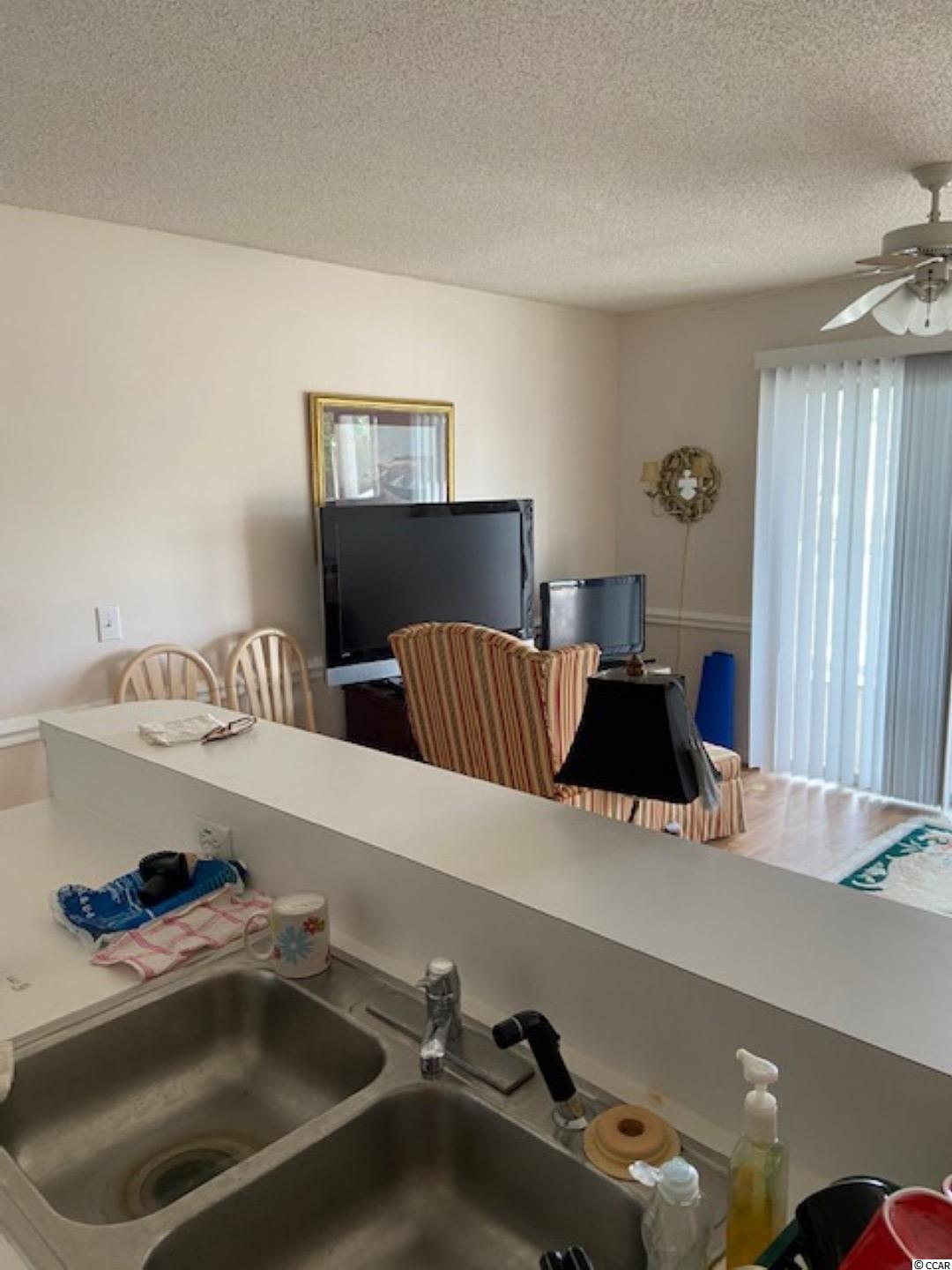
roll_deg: +1.1
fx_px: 953
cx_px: 476
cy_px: 635
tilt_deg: -10.7
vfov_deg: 67.3
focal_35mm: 26
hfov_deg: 53.1
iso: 125
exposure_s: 1/98
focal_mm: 4.25
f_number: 1.8
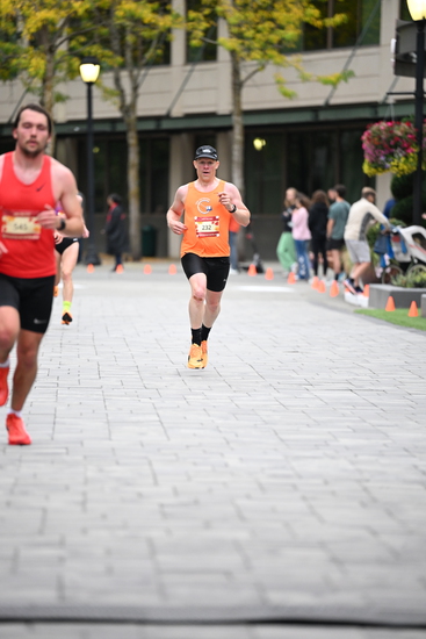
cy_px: 320
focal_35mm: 195
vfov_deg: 10.5
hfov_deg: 7.0
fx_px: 3459
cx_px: 213
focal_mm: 195
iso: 1600
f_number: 2.8
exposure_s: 1/1000
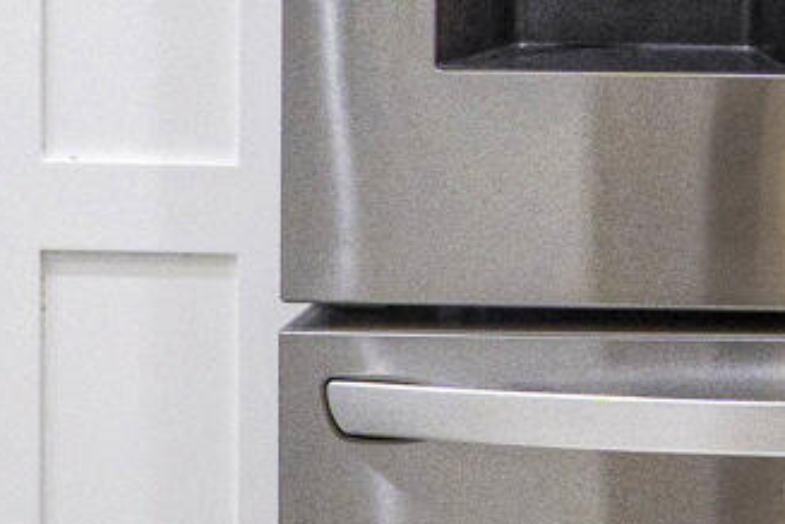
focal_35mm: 107
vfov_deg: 12.1
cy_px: -323
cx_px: 931
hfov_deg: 18.2
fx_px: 2333
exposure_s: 1/30
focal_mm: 14
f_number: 20
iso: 160
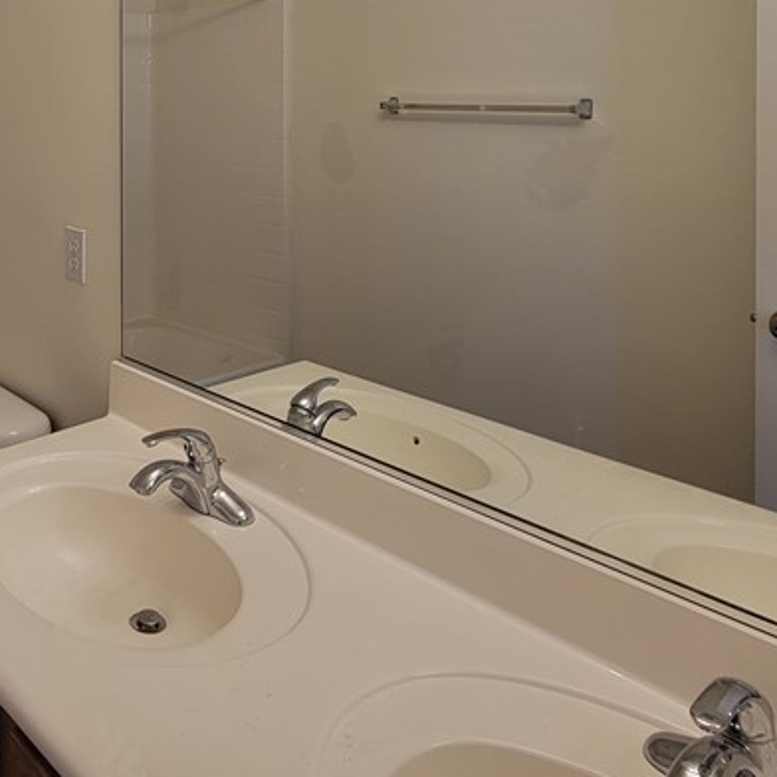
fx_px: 762
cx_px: 113
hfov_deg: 49.5
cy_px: 81
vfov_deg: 48.5
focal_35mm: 30
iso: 64
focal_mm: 2.2
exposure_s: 1/60
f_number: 2.2
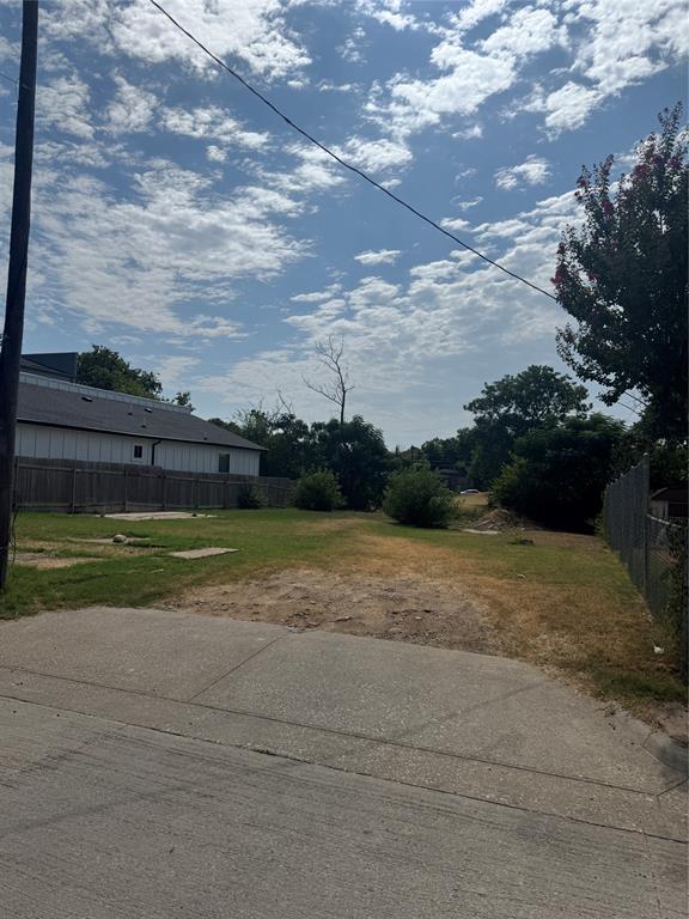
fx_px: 637
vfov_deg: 71.6
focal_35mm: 24
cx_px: 344
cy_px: 460
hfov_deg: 56.8
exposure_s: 1/12346
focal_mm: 6.76
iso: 50
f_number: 1.78
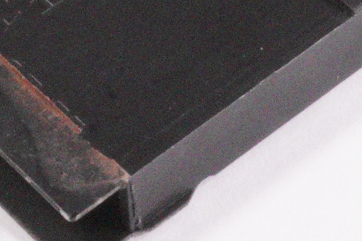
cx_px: 71
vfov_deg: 5.3
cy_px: -225
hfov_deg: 8.1
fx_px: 2543
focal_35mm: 253
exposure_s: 1/160
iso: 12800
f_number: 32
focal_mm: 39
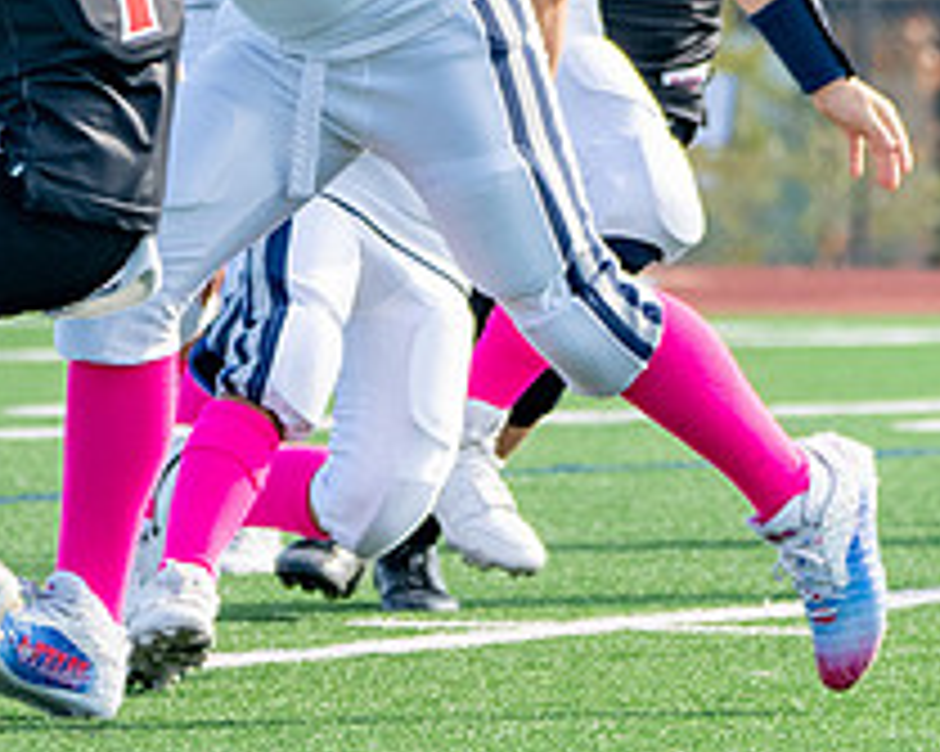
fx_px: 17435
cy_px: -141
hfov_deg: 3.1
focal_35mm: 627
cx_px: 220
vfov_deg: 2.5
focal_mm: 139
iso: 500
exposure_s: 1/1250
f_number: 5
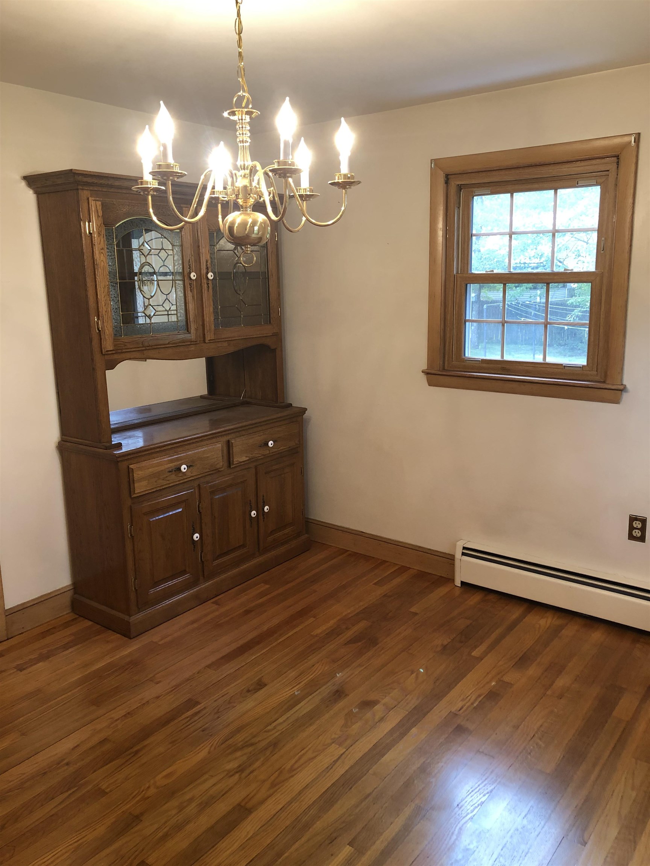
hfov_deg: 49.7
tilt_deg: -10.5
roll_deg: +1.6
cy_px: 433
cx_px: 325
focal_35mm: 28
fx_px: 701
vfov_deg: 63.4
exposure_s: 1/20
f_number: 1.8
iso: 40
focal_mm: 3.99
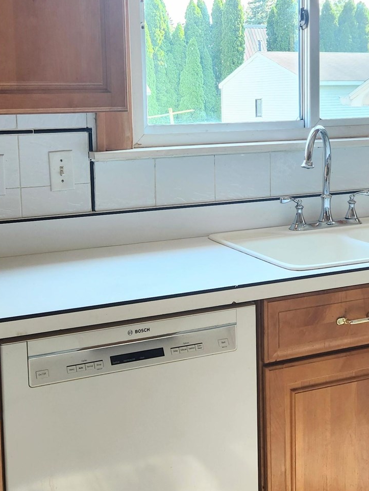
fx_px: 781
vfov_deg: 34.8
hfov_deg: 26.5
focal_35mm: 55
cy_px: 198
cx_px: 222
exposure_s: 1/180
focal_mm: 5.4
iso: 80
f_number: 1.8
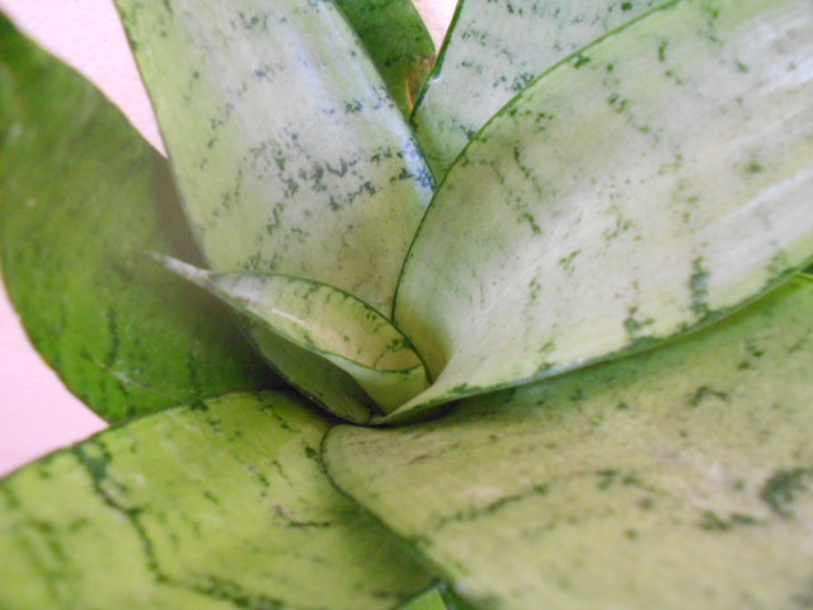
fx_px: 681
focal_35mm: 29
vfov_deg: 48.2
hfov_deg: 61.7
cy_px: 305
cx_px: 406
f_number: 3.4
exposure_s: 1/15
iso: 800
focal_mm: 5.3
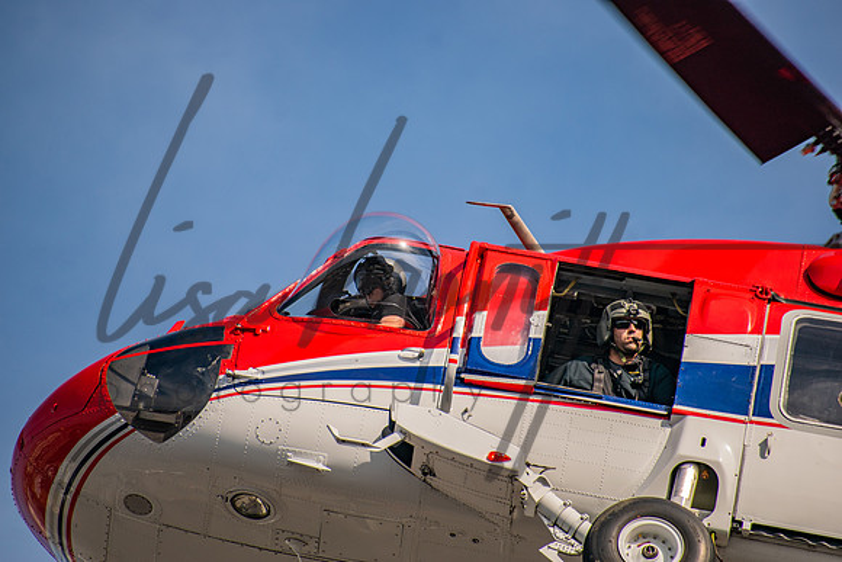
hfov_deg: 4.9
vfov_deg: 3.3
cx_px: 421
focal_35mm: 420
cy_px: 281
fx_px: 9825
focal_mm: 280
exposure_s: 1/800
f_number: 6.3
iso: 100
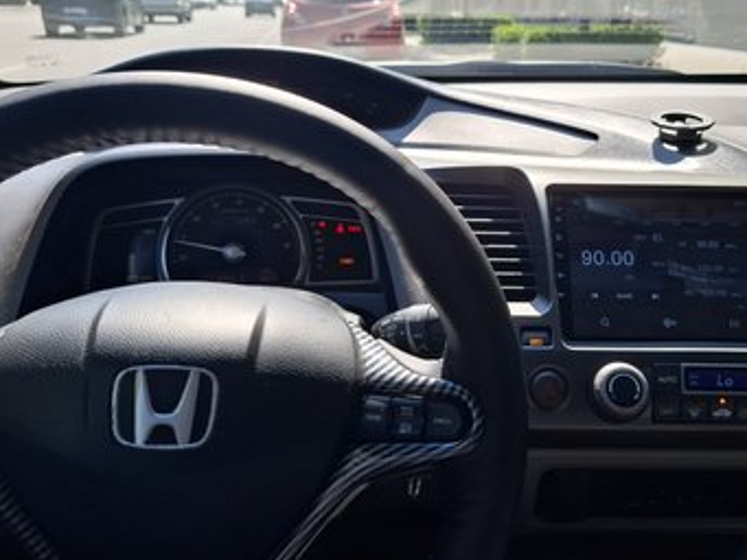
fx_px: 583
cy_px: 254
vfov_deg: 51.3
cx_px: 436
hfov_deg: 64.9
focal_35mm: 27
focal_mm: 5.54
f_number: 1.8
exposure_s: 1/581
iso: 50
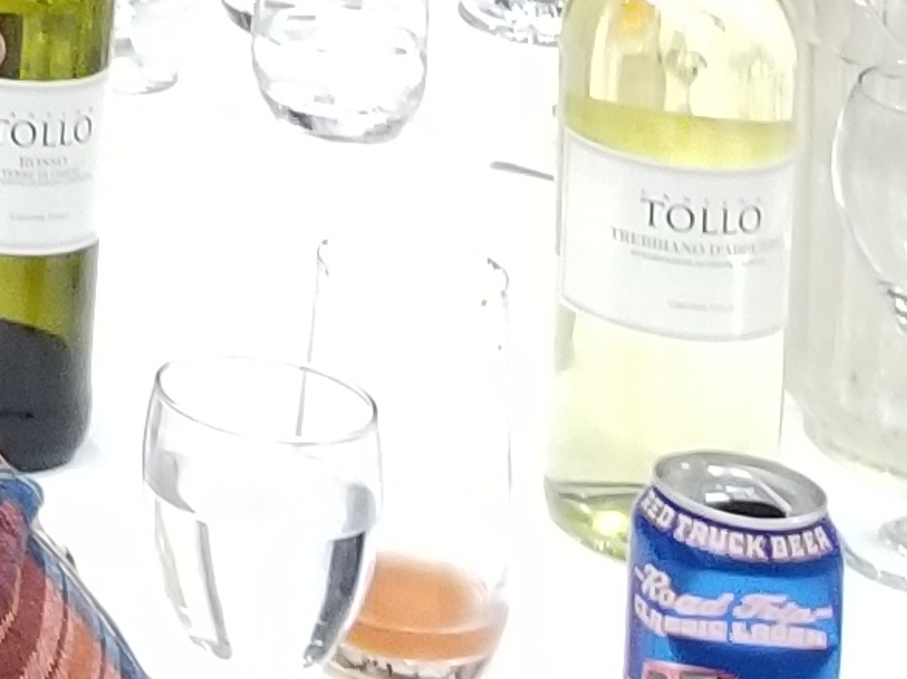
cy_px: -1302
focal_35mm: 179
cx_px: -1342
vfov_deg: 7.4
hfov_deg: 9.7
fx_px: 4688
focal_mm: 4.25
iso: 200
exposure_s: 1/30
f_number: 1.7
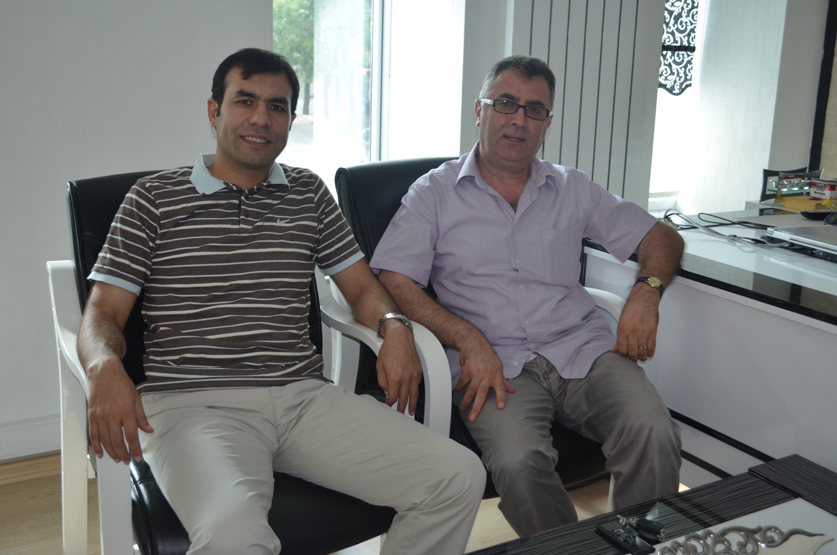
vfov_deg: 34.1
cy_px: 278
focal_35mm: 39
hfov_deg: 49.6
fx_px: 905
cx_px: 418
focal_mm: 26
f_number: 4.2
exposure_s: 1/60
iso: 560
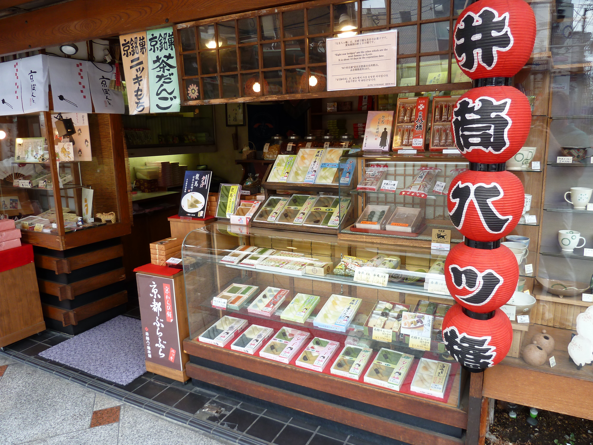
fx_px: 428
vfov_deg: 54.9
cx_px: 296
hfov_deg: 69.4
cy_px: 222
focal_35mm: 25
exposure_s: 1/60
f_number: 3.3
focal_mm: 4.1
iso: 80
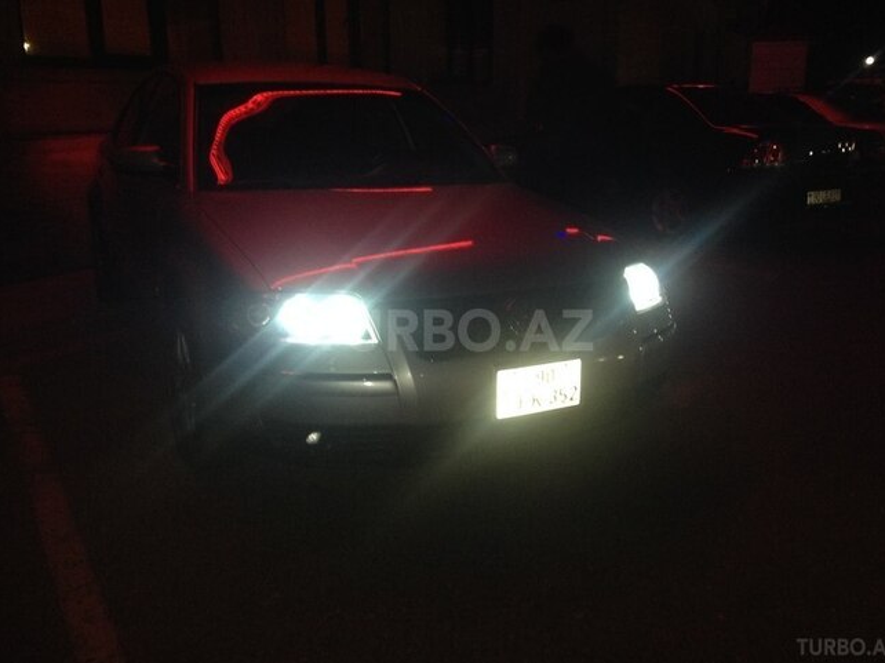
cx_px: 452
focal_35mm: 36
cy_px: 330
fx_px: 920
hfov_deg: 51.4
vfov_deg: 39.6
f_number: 2.4
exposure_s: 1/16
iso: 160
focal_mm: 4.28
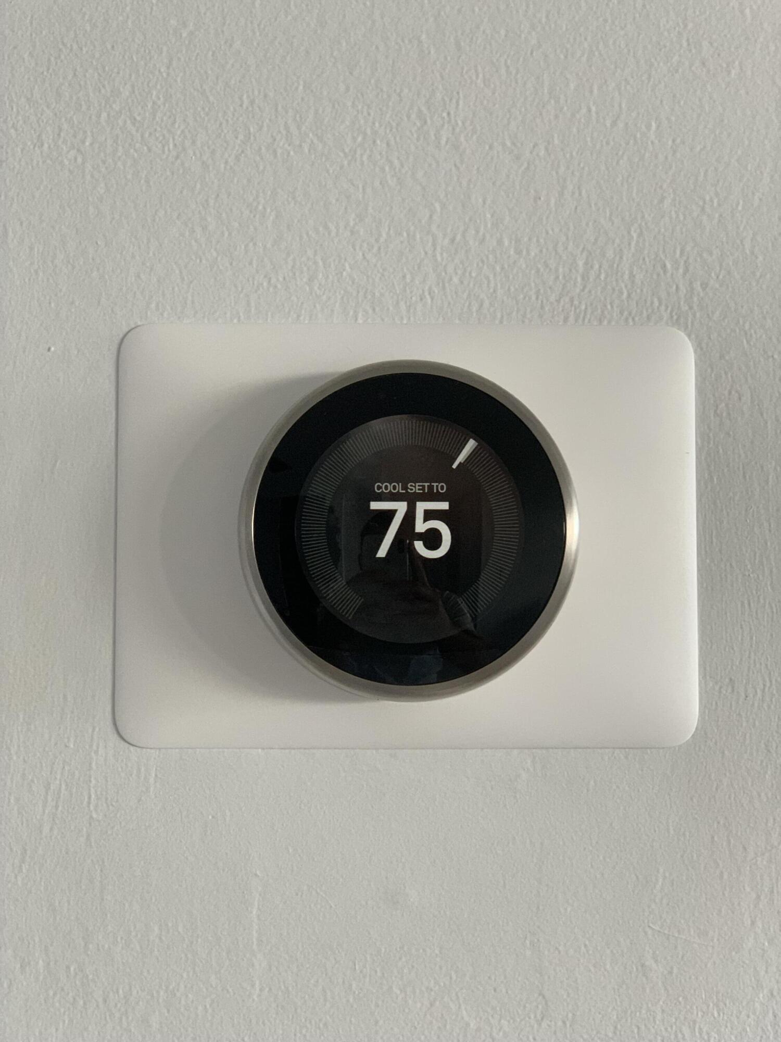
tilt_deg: +3.5
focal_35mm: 52
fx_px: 1564
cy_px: 521
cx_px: 390
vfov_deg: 36.8
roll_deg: -0.6
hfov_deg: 28.0
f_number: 2.4
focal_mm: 6
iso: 200
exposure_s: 1/60
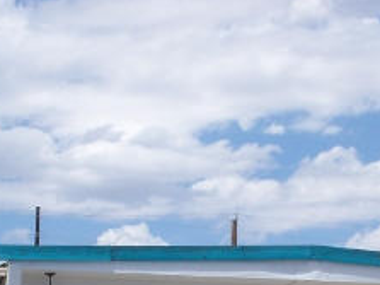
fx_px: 1887
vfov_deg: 8.5
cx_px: 261
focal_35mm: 172
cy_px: 393
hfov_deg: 11.5
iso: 64
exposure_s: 1/400
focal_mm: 10.7
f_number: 6.1
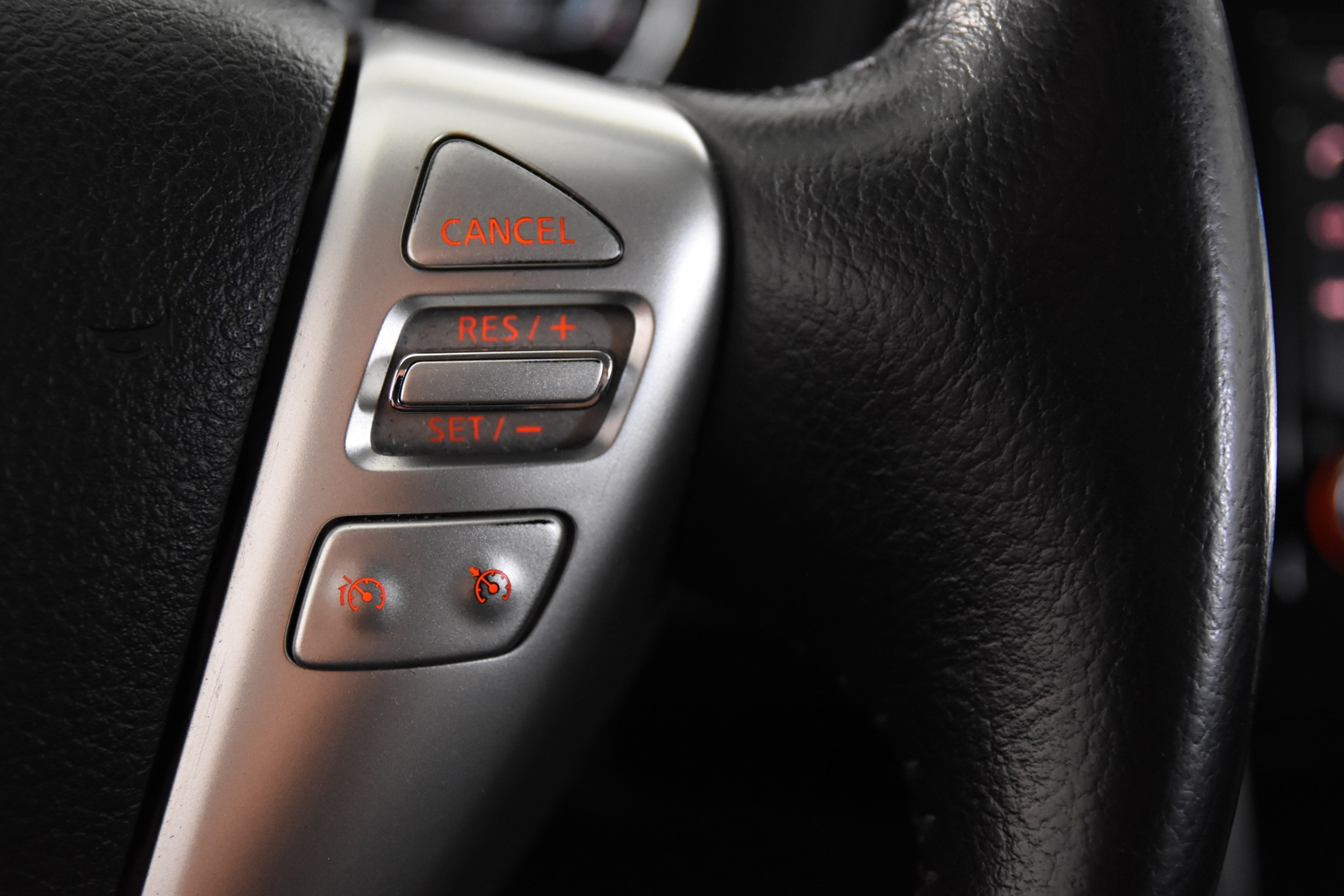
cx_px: 684
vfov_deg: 23.4
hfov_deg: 34.5
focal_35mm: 58
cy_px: 402
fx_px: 2166
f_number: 3.3
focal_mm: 34
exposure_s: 1/50
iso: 2500
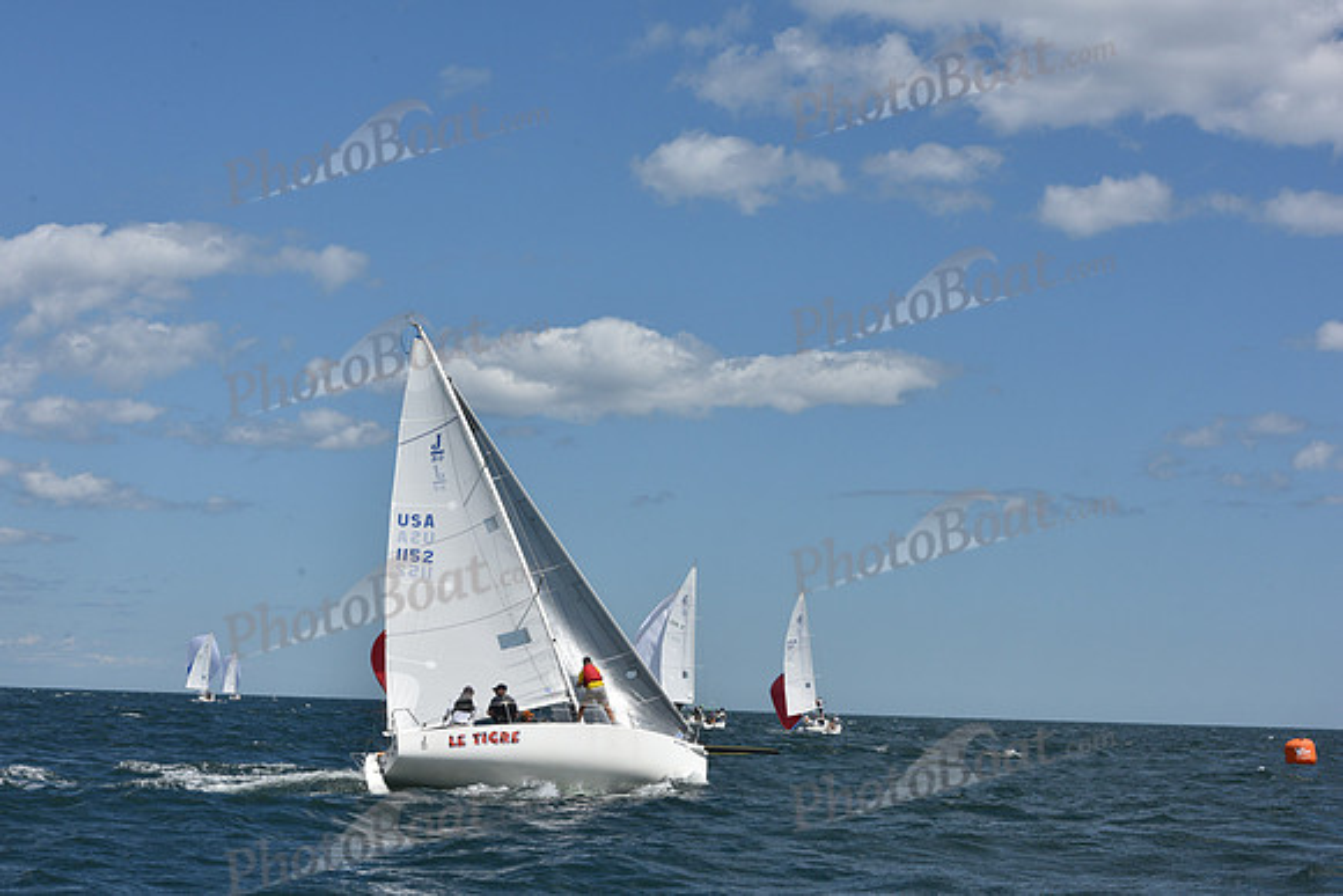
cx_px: 672
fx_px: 2612
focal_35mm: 70
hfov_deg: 28.8
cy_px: 448
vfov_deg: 19.5
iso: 320
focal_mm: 70
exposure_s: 1/1000
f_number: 13
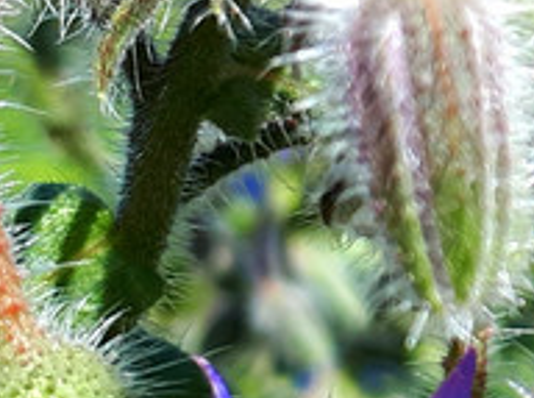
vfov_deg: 9.5
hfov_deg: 11.8
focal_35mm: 151
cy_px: -192
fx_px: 2324
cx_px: 1042
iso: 40
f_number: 1.9
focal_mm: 3.6
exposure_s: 1/759
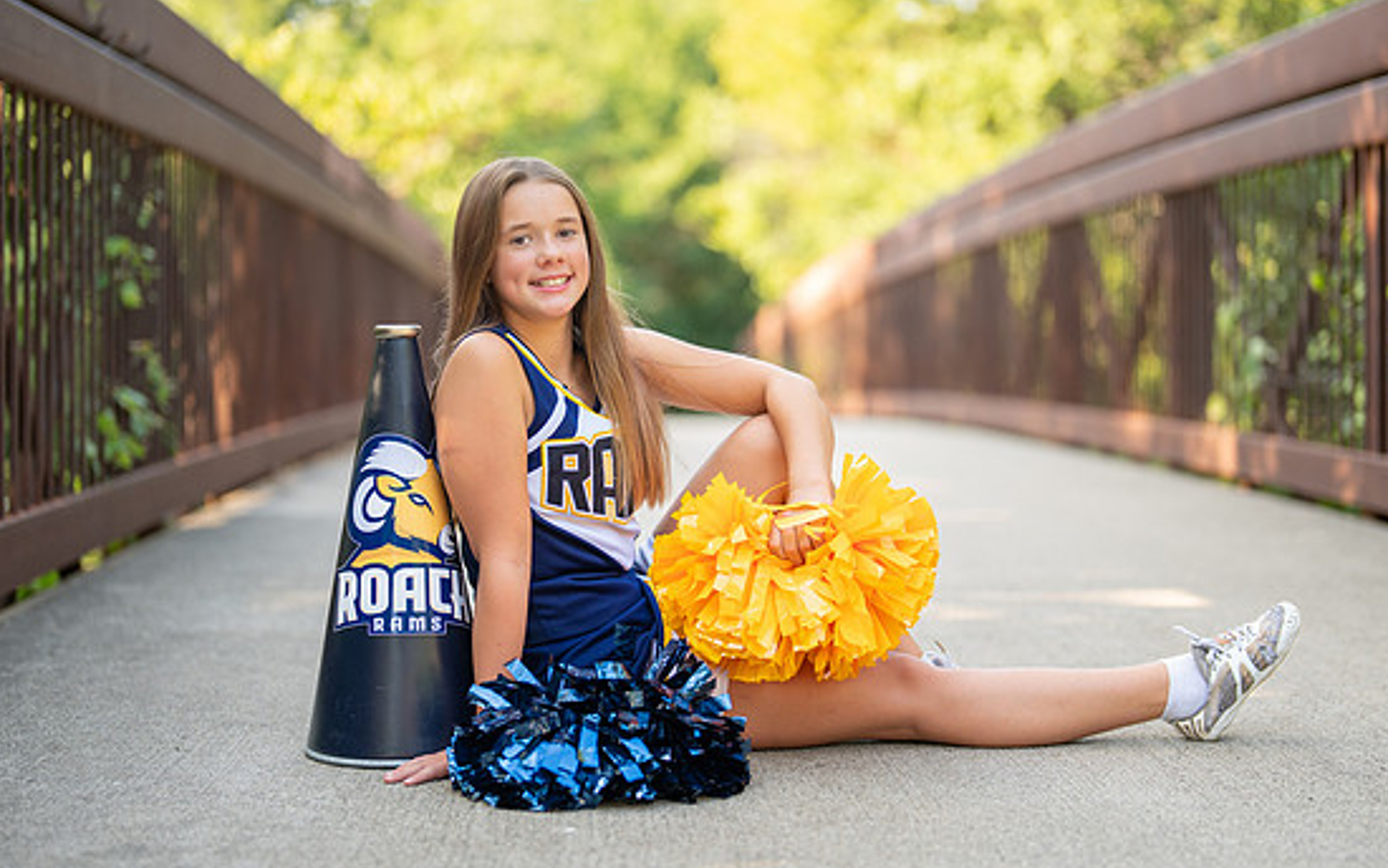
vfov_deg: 20.3
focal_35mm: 64
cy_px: 448
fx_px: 2421
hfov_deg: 32.0
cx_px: 686
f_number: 1.2
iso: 100
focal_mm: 50
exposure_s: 1/500
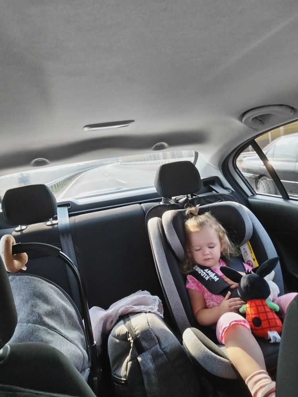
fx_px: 275
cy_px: 198
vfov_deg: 71.6
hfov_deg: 56.8
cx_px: 149
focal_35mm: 24
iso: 228
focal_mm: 3.25
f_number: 2.45
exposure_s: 1/100
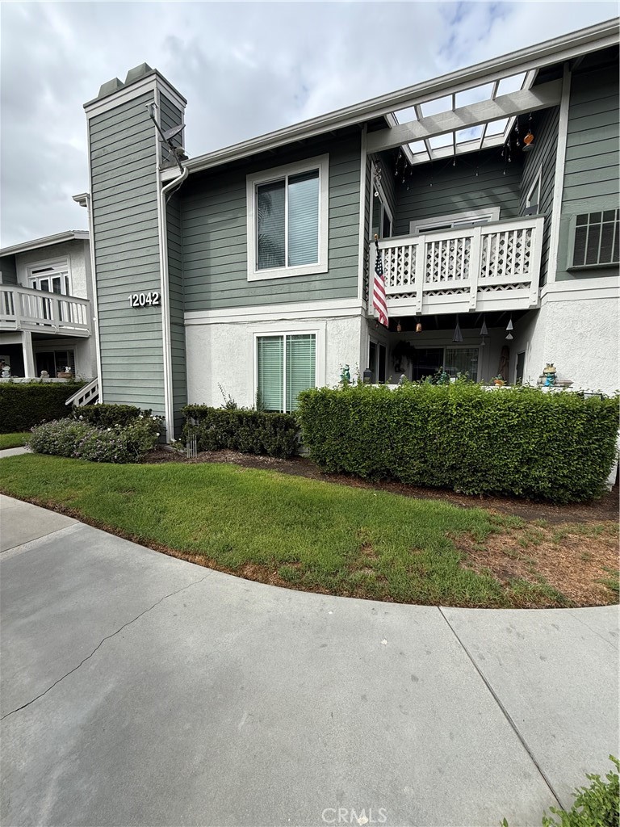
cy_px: 414
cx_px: 310
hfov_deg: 85.7
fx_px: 334
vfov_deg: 102.1
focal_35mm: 14
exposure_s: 1/545
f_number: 2.2
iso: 50
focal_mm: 2.22
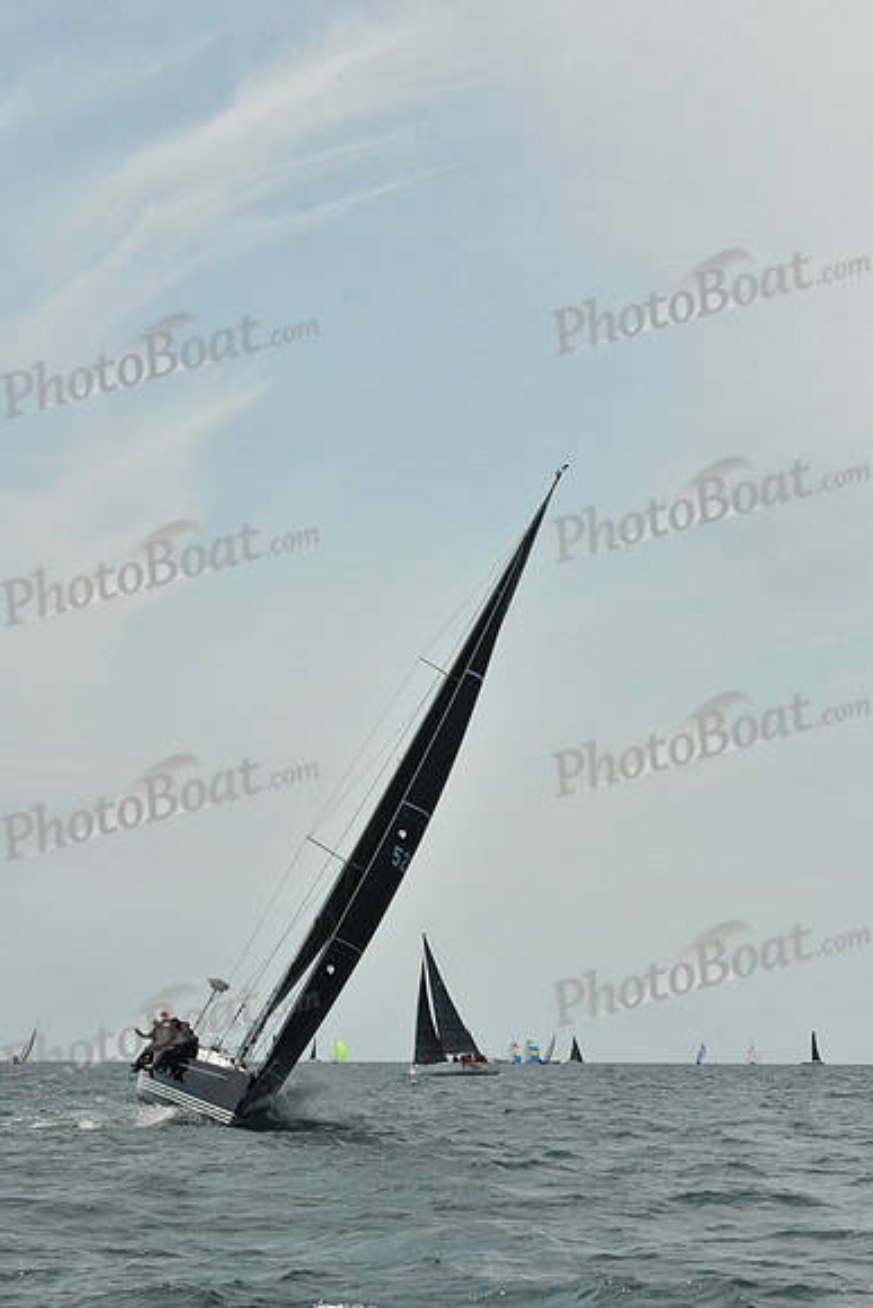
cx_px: 436
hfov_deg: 16.1
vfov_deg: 23.9
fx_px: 3090
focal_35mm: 85
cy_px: 654
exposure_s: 1/1250
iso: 320
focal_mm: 85
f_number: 11
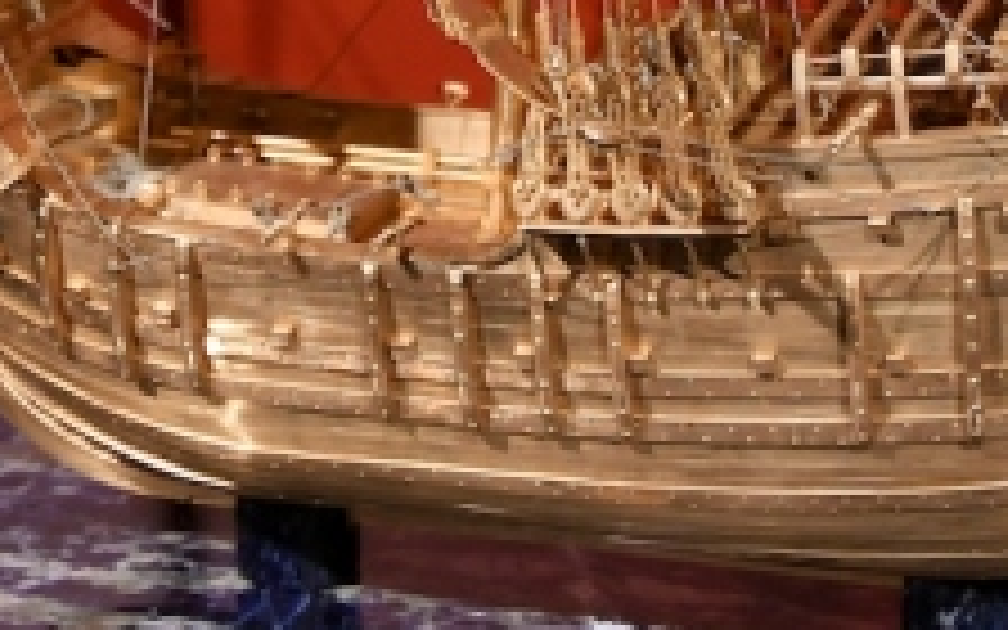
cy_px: -472
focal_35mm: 131
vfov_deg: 9.6
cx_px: 477
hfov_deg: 15.9
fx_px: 3599
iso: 2000
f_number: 4.5
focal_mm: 24
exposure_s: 1/80
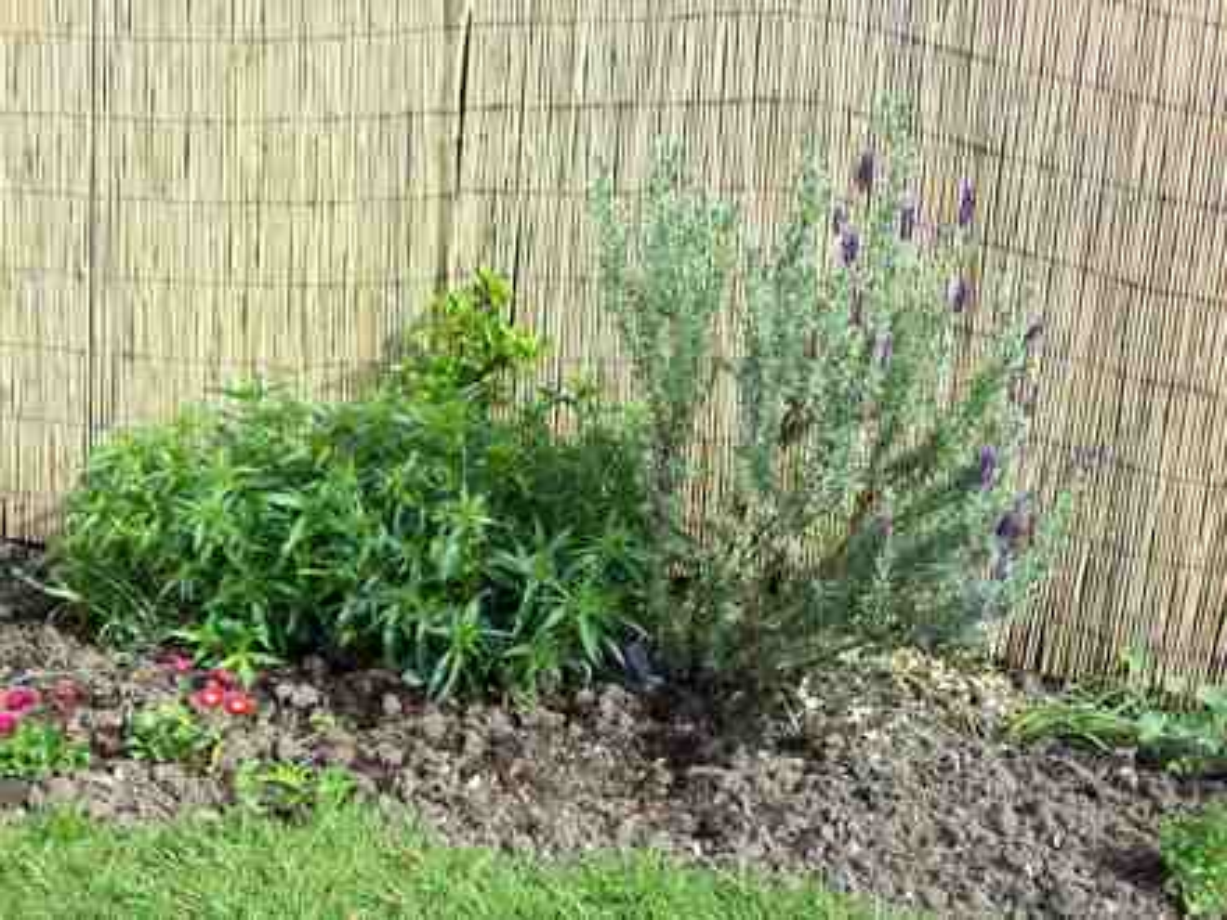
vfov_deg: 26.1
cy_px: 460
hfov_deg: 34.3
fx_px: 1985
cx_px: 614
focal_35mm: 56
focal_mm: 9.4
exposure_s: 1/315
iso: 80
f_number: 3.4
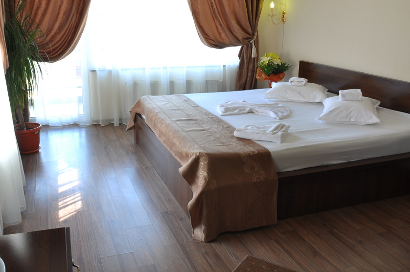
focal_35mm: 33
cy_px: 116
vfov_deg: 39.8
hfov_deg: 57.1
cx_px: 175
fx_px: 375
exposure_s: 1/4
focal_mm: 18
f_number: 8
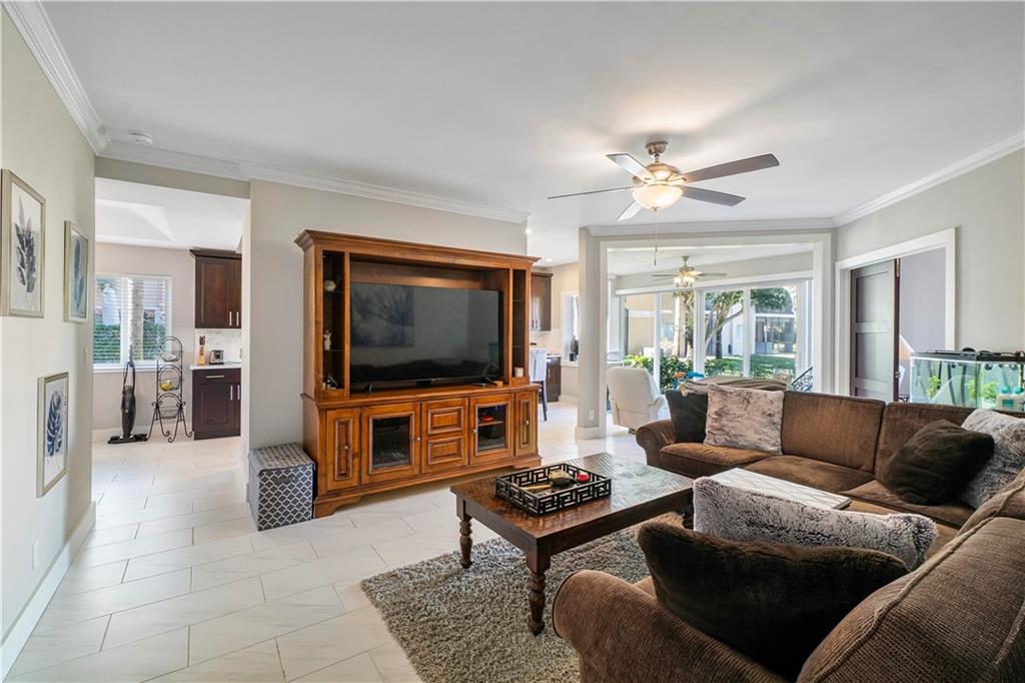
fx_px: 427
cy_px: 342
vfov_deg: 77.3
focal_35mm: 15
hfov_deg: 100.4
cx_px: 512
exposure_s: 1/2.5
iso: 160
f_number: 11
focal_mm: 10
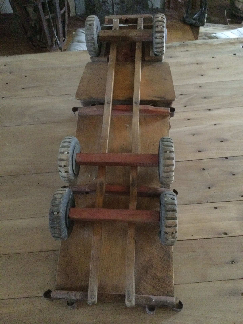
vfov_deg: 58.4
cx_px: 122
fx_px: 290
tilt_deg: -53.4
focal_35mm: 31
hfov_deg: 45.4
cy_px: 162
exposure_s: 1/17
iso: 800
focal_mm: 3.3
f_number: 2.4
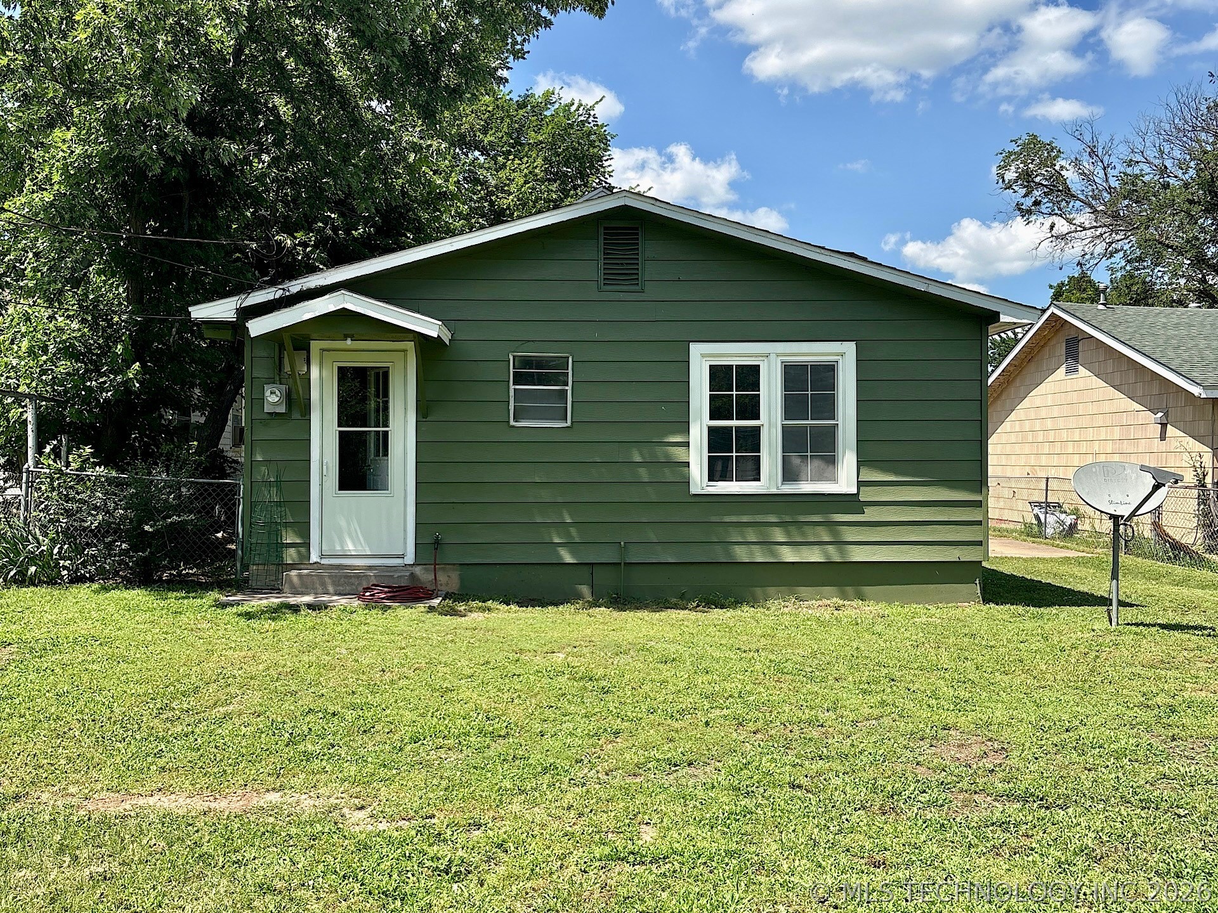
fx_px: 915
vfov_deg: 53.1
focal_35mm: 26
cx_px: 609
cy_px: 456
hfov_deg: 67.3
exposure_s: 1/2451
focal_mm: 5.96
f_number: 1.6
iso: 50
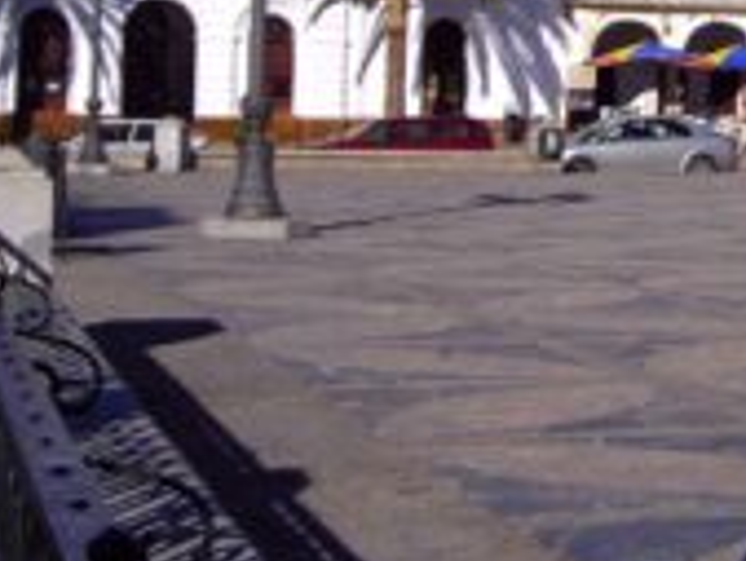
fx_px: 2092
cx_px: 680
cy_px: -31
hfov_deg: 19.8
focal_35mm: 97
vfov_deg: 14.9
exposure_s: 1/424
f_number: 6.6
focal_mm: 6.8
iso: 50
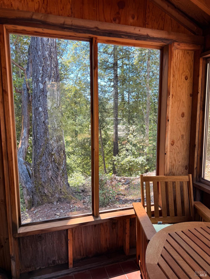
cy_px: 140
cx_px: 105
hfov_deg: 56.8
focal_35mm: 24
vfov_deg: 71.6
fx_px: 194
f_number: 1.78
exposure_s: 1/183
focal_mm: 6.76
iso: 64
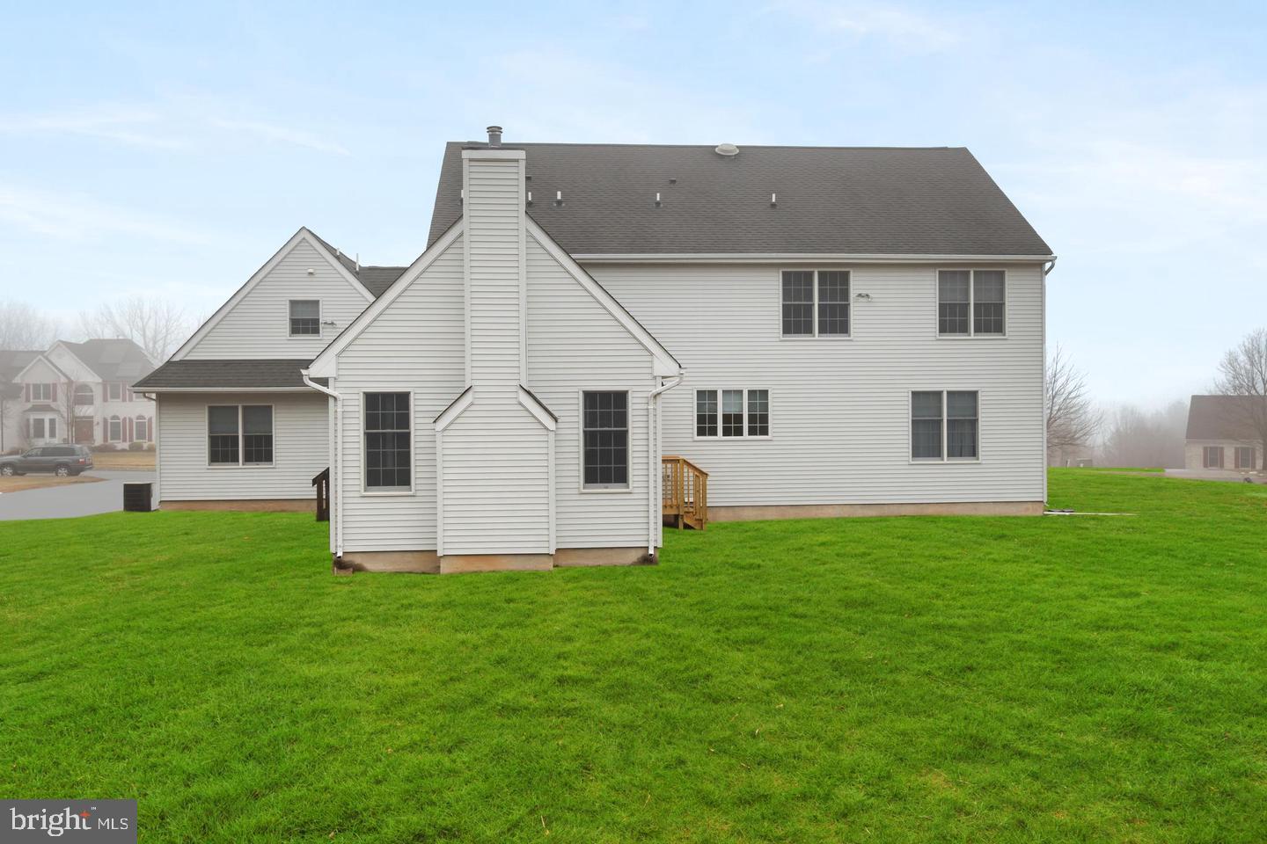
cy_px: 422
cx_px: 634
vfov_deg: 43.6
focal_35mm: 30
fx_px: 1056
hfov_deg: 61.9
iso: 640
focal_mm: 20
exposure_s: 1/30
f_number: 9
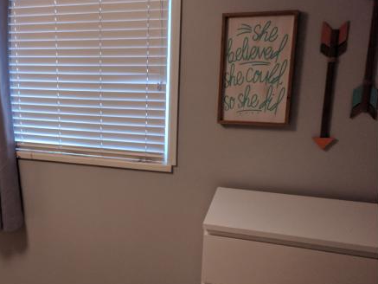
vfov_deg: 35.2
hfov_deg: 44.5
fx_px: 448
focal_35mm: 41
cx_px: 104
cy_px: 145
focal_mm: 4.26
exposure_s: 1/60
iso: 673
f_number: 2
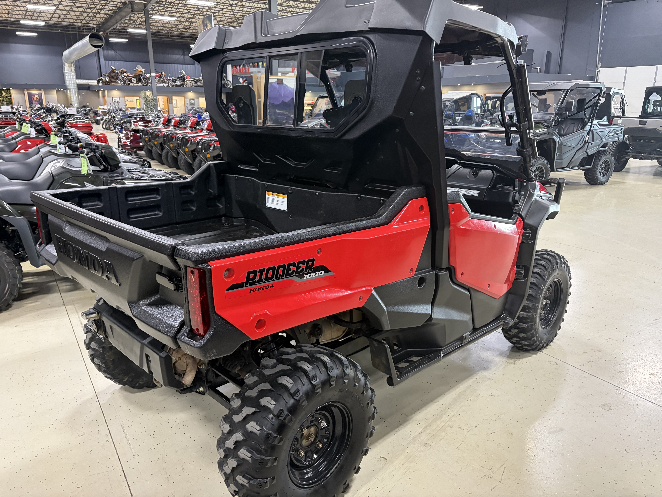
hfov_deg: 67.3
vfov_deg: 53.1
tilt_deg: -15.3
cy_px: 248
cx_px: 331
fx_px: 497
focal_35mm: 26
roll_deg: +0.1
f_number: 1.6
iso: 250
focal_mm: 5.96
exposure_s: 1/60
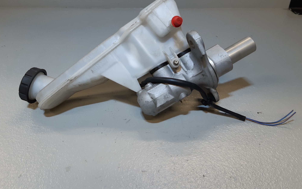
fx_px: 230
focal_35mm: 28
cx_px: 150
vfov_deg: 44.5
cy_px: 85
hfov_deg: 66.5
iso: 80
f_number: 1.7
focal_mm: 3.93
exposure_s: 1/100
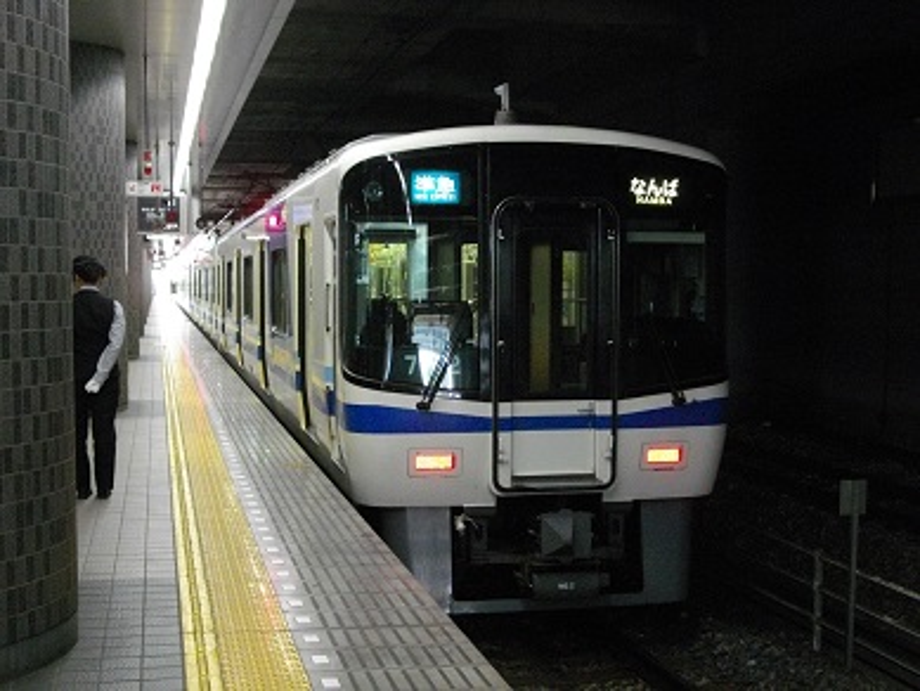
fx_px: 1329
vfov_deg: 29.1
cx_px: 460
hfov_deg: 38.2
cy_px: 346
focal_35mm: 50
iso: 711
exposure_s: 1/60
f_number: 3.6
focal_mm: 8.8
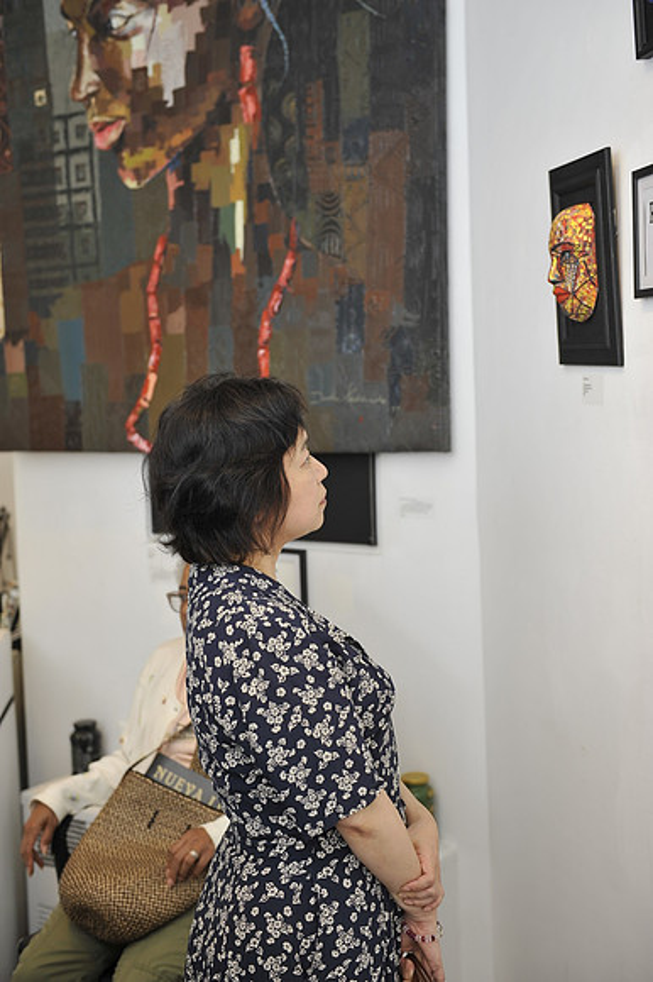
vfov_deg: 39.6
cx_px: 326
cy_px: 491
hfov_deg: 27.0
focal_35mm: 50
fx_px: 1362
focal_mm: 50
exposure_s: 1/250
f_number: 3.5
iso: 200
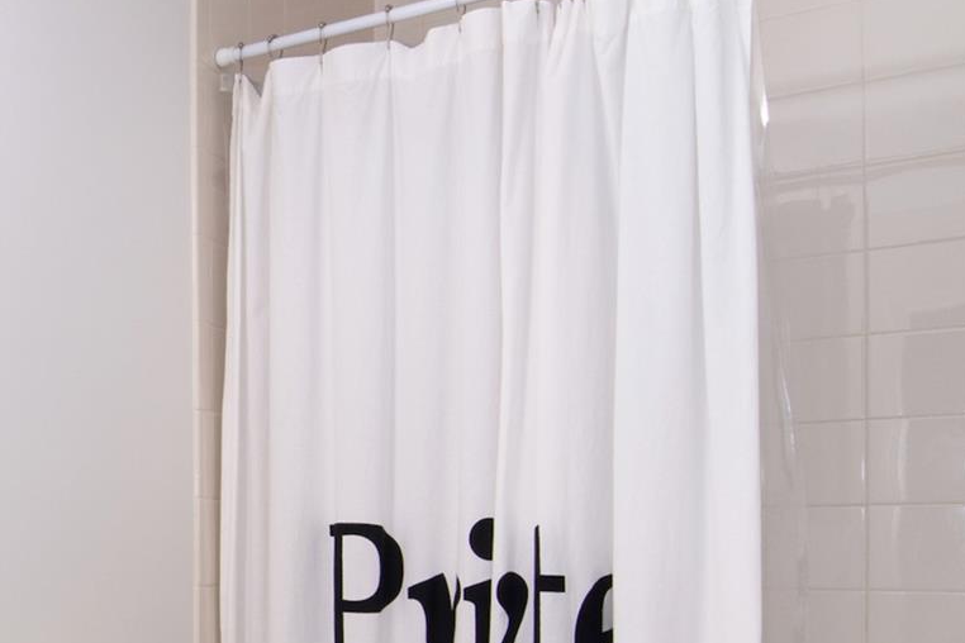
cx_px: -81
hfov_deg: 37.4
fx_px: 1189
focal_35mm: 44
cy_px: 534
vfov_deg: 29.5
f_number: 11
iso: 640
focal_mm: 11
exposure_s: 1/15
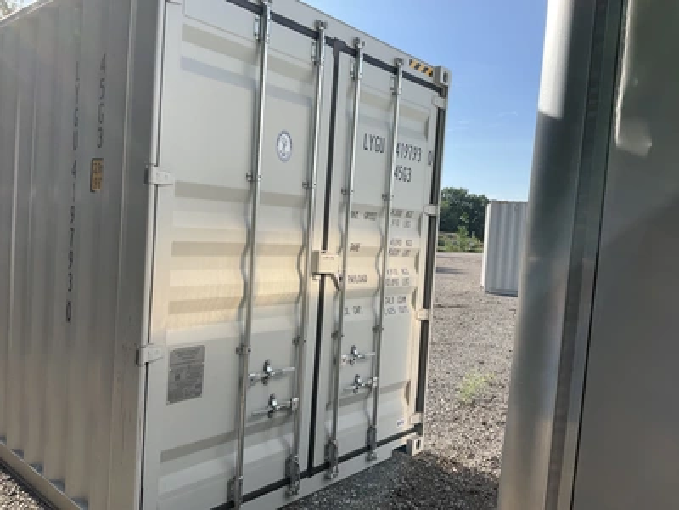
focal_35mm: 29
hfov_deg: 61.7
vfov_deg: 48.2
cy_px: 255
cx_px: 340
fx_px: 569
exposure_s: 1/1121
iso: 25
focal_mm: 3
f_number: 1.8
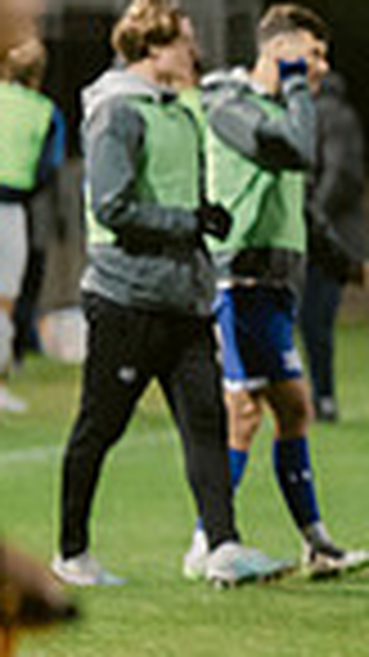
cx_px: 1242
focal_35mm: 835
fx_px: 14541
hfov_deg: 1.4
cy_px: 236
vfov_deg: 2.6
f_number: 2.8
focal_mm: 200
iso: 1600
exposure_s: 1/250
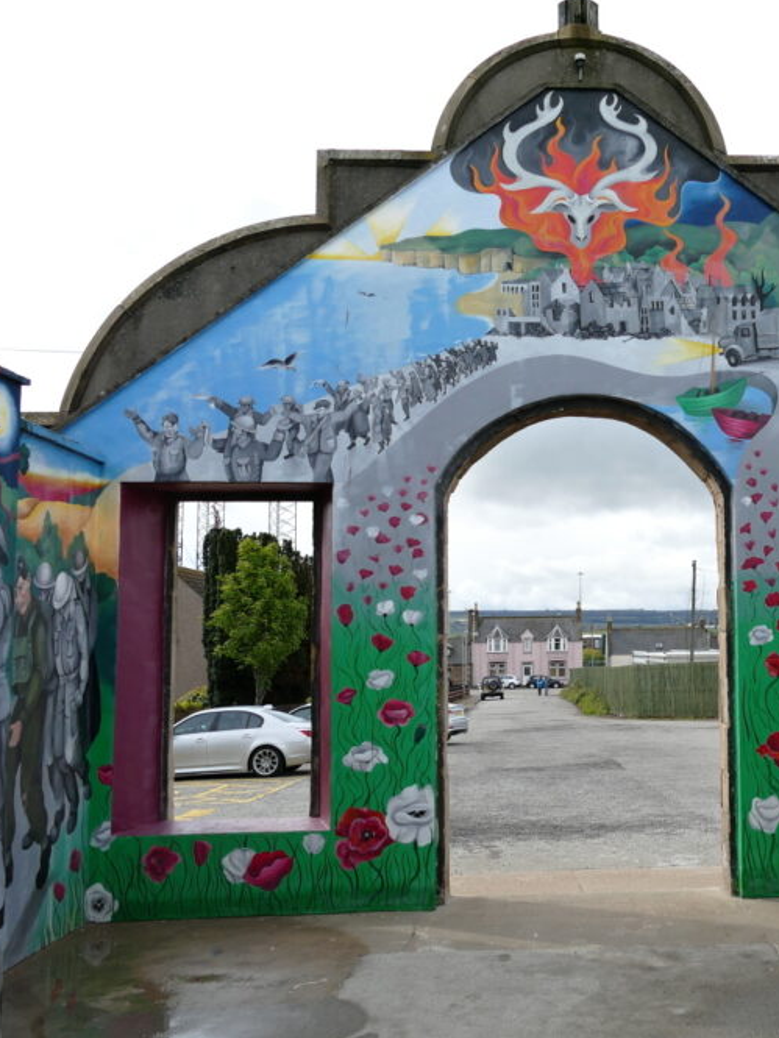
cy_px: 525
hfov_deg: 37.3
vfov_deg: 50.1
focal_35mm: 37
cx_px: 626
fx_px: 1110
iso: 125
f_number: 2.8
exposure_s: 1/1300
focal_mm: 9.12
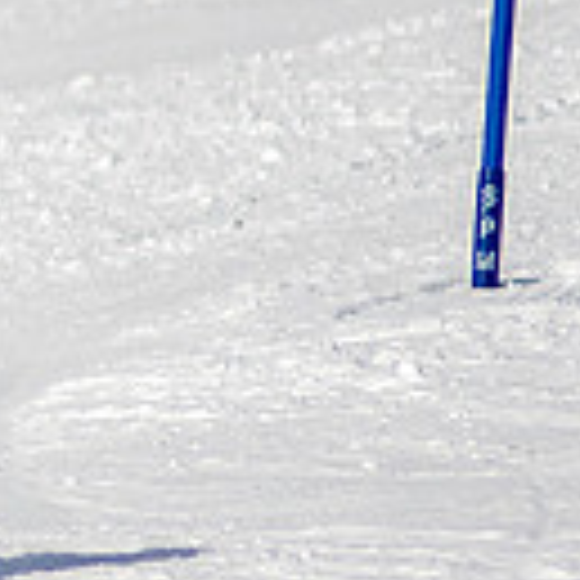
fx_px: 49969
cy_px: 231
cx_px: -709
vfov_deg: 0.7
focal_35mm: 2636
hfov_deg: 0.7
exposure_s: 1/6400
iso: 100
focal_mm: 300
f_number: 2.8
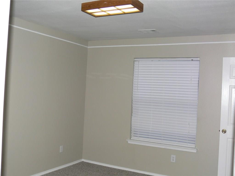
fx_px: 265
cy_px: 88
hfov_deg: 47.9
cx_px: 118
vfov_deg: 36.8
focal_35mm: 39
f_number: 2.8
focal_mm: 8.1
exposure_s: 1/30
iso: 100
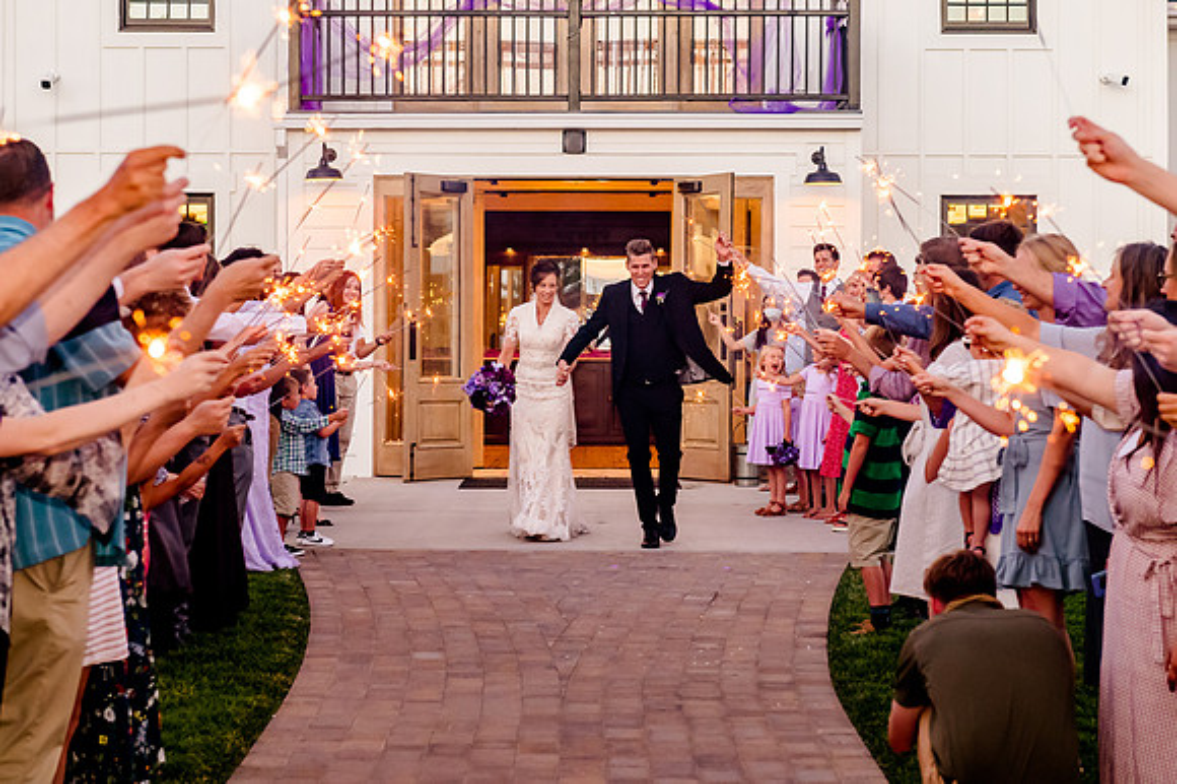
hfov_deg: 25.1
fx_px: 2641
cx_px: 589
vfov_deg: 16.9
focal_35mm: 81
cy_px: 336
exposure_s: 1/200
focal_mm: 70
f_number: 5
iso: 1600
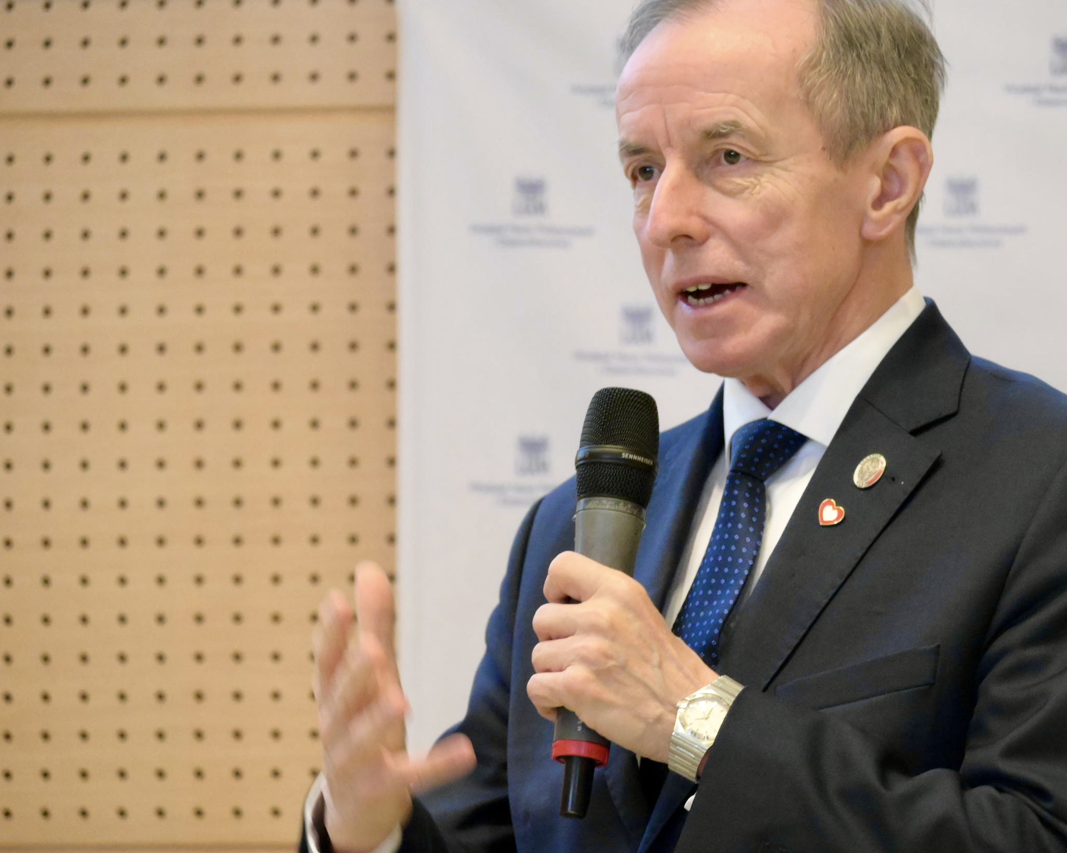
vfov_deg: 6.5
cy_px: 403
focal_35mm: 238
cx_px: 697
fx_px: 7503
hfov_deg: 8.1
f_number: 5.3
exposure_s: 1/60
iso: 6400
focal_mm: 125
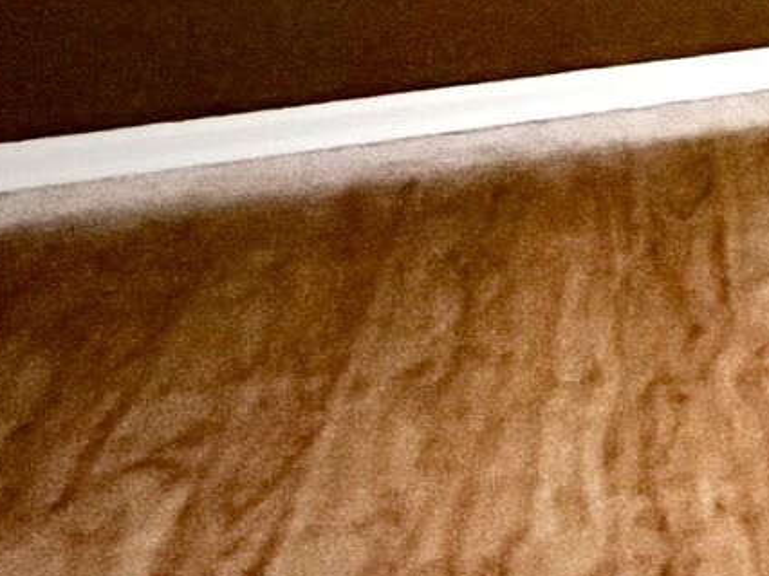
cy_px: -453
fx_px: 2242
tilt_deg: -1.1
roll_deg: +0.5
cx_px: 2717
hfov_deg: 9.5
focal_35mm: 101
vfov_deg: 13.2
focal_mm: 2.22
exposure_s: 1/60
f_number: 2.2
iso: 400
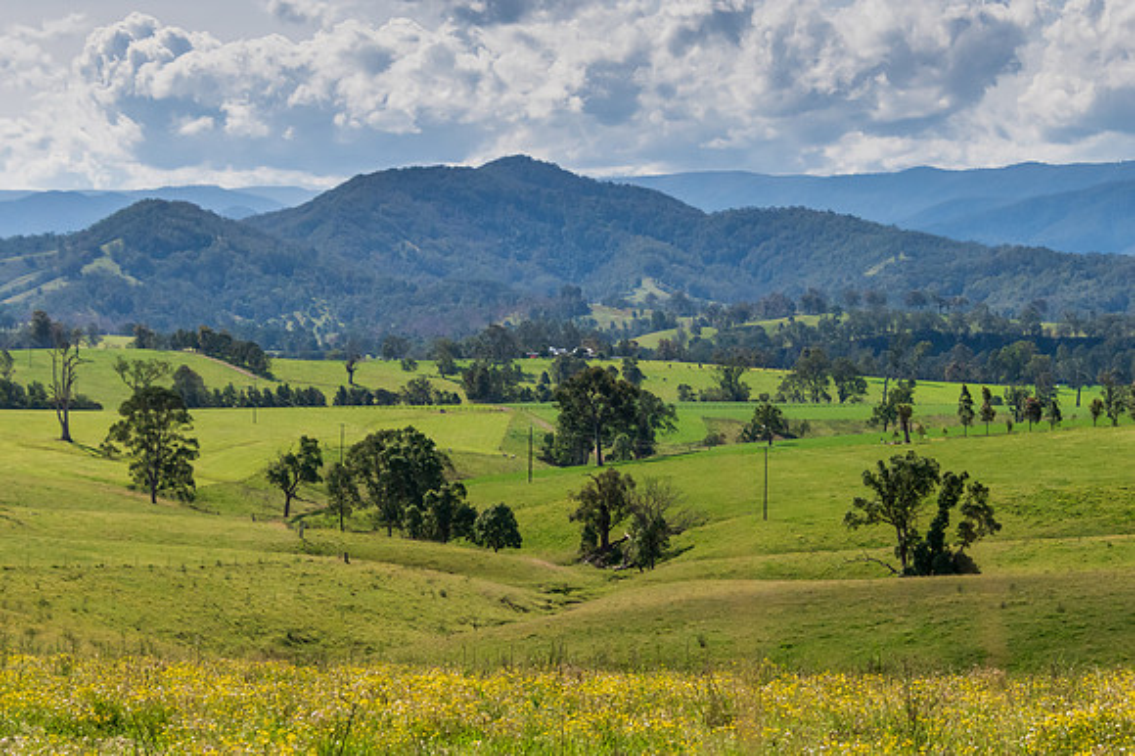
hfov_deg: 21.9
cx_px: 568
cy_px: 378
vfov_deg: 14.7
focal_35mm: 93
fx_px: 2930
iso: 800
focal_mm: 62
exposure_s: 1/8000
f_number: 5.6
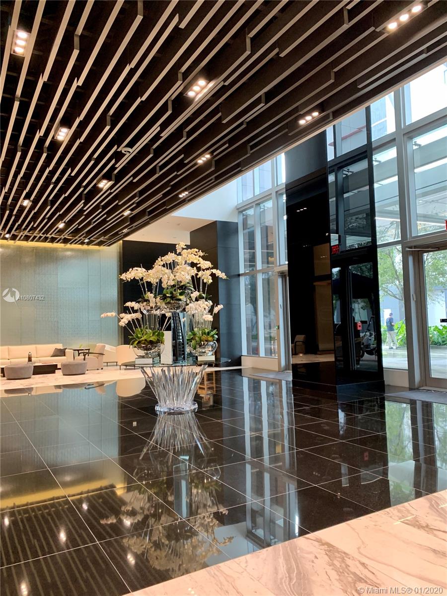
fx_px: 448
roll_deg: +0.9
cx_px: 224
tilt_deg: +3.7
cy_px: 298
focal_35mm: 26
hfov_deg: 53.1
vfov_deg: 67.3
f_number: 1.8
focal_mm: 4.25
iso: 125
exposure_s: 1/60
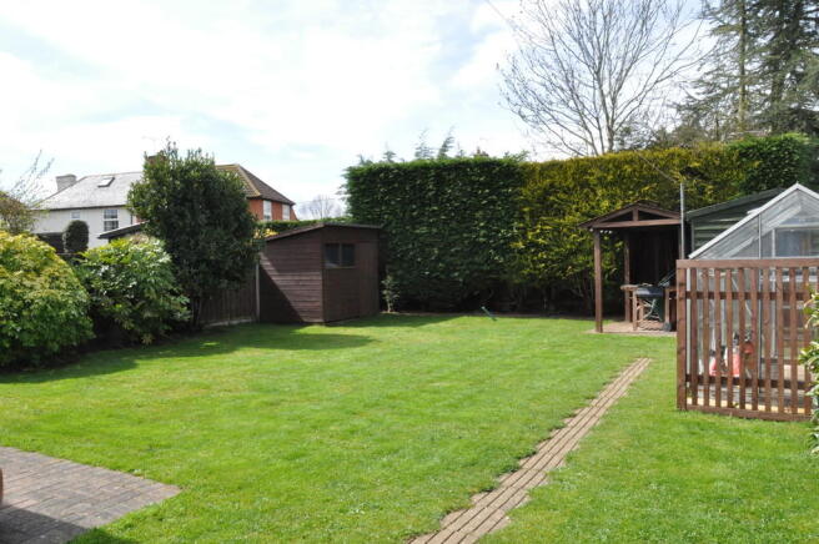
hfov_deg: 67.4
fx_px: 614
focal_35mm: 27
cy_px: 272
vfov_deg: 47.8
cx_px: 410
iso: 1250
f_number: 22
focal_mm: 18
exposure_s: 1/200
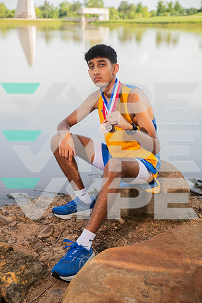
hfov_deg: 26.0
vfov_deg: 38.2
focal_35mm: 52
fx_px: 438
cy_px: 152
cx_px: 101
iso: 250
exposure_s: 1/400
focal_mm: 52
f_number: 4.5
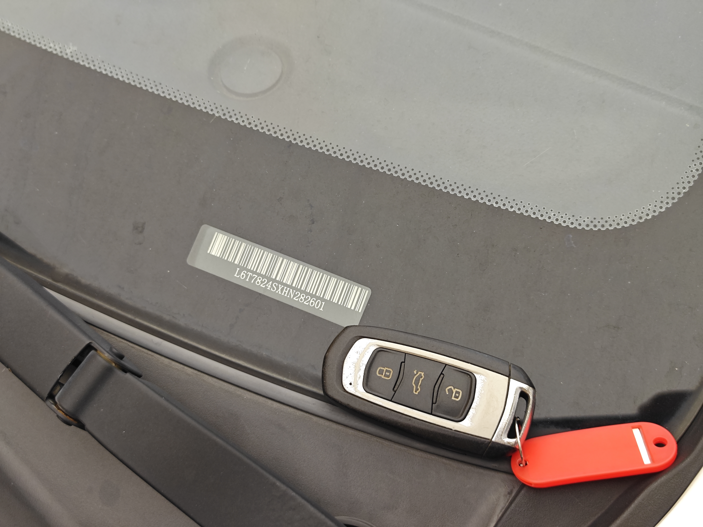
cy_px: 264
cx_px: 352
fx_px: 934
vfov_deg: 31.5
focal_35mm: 46
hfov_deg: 41.2
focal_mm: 8.7
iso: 250
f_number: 1.9
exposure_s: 1/100
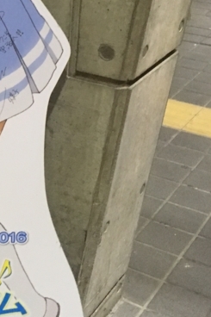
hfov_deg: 15.0
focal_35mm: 84
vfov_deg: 23.2
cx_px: -110
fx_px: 739
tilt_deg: -18.0
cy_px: 2
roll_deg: +0.8
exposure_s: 1/30
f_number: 2.2
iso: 160
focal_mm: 4.15
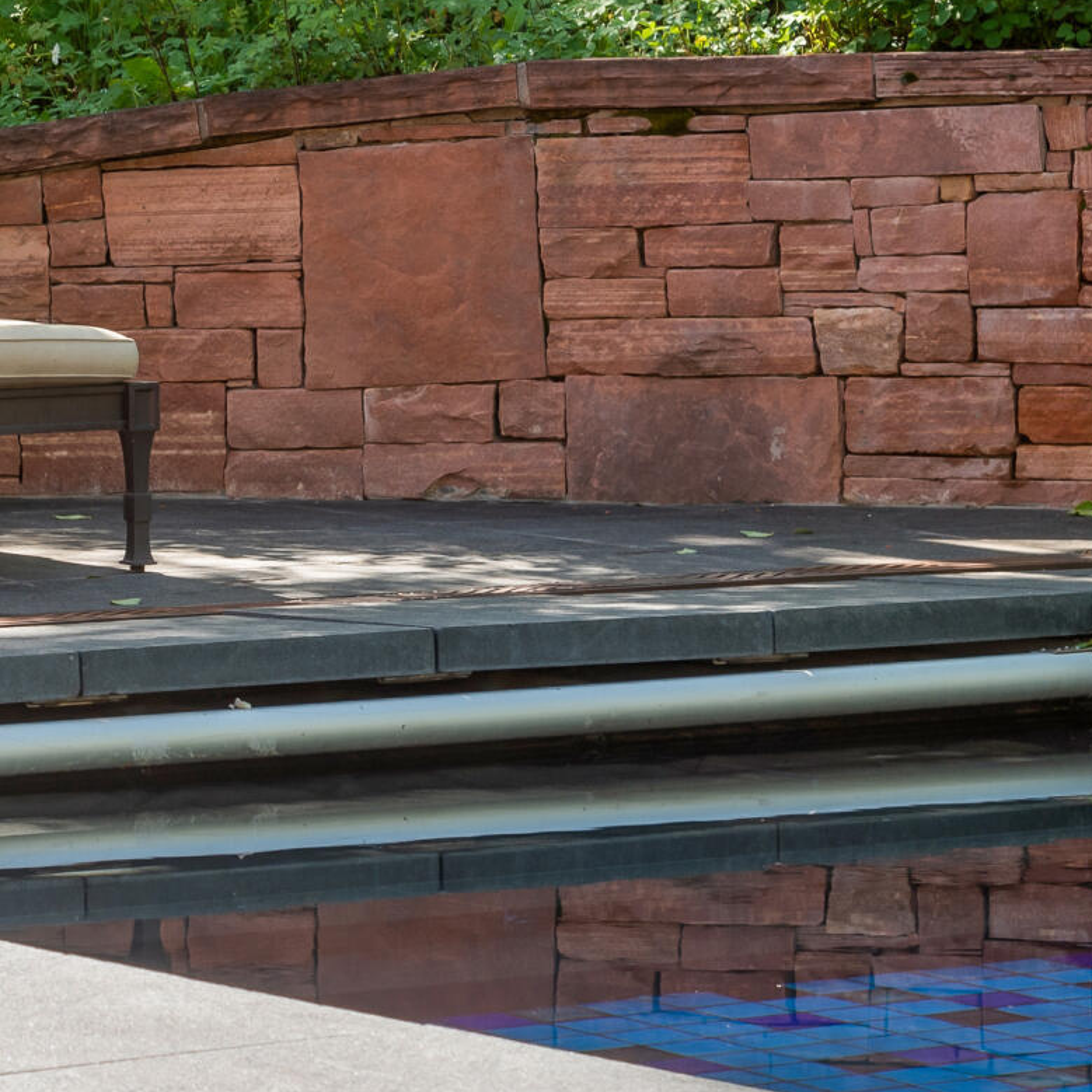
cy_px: -70
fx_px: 7245
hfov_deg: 8.5
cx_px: -275
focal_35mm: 203
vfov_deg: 8.6
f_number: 8
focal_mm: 62
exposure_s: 1/30
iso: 100
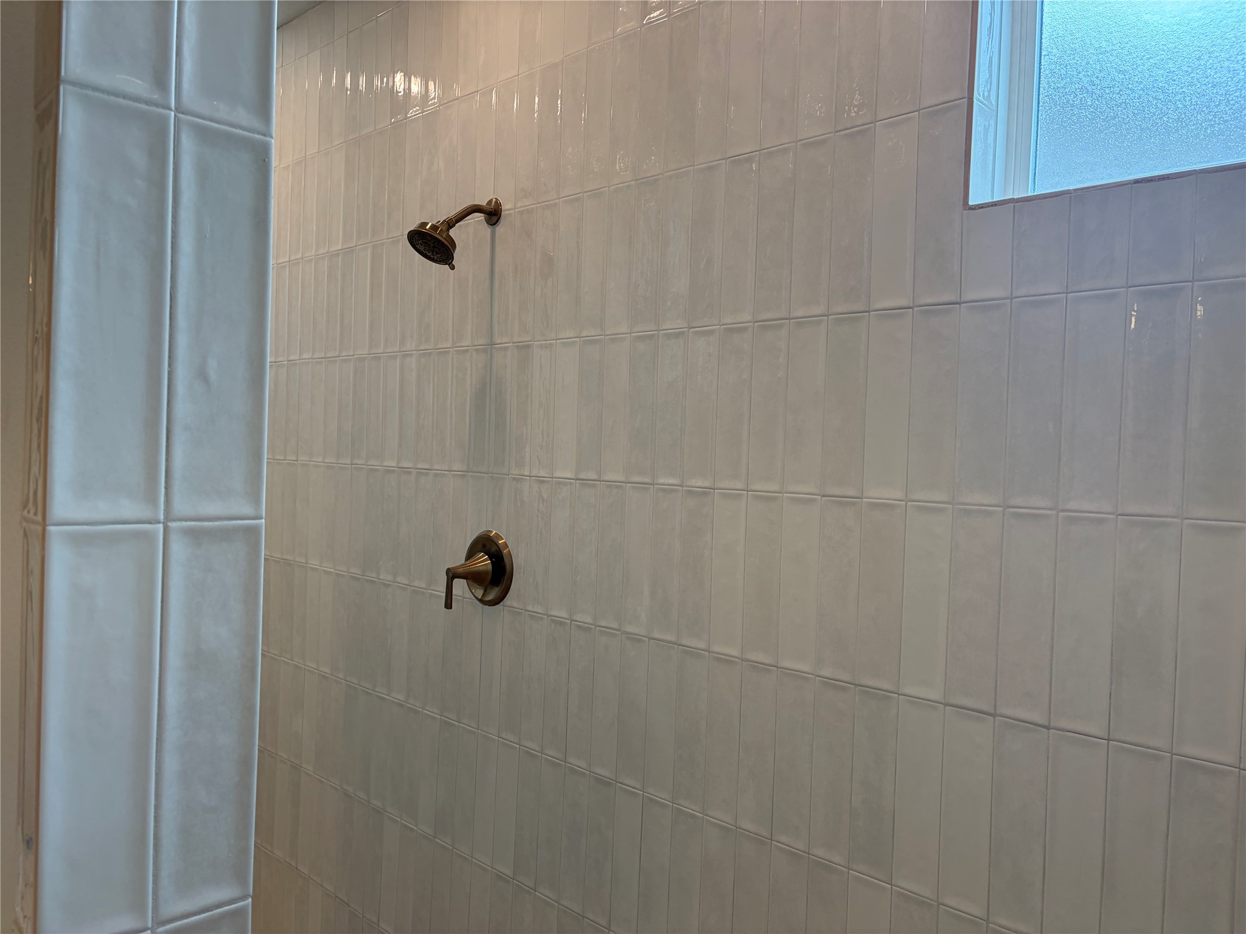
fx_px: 936
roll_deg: -1.8
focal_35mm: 26
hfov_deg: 67.3
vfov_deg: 53.1
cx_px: 623
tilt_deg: -1.3
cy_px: 467
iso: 50
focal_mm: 5.96
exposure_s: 1/174
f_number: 1.6
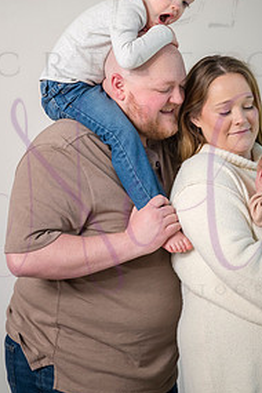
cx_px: 179
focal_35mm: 134
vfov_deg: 15.3
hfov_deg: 10.2
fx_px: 1463
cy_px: 113
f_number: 8
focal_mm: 85
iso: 500
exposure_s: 1/250
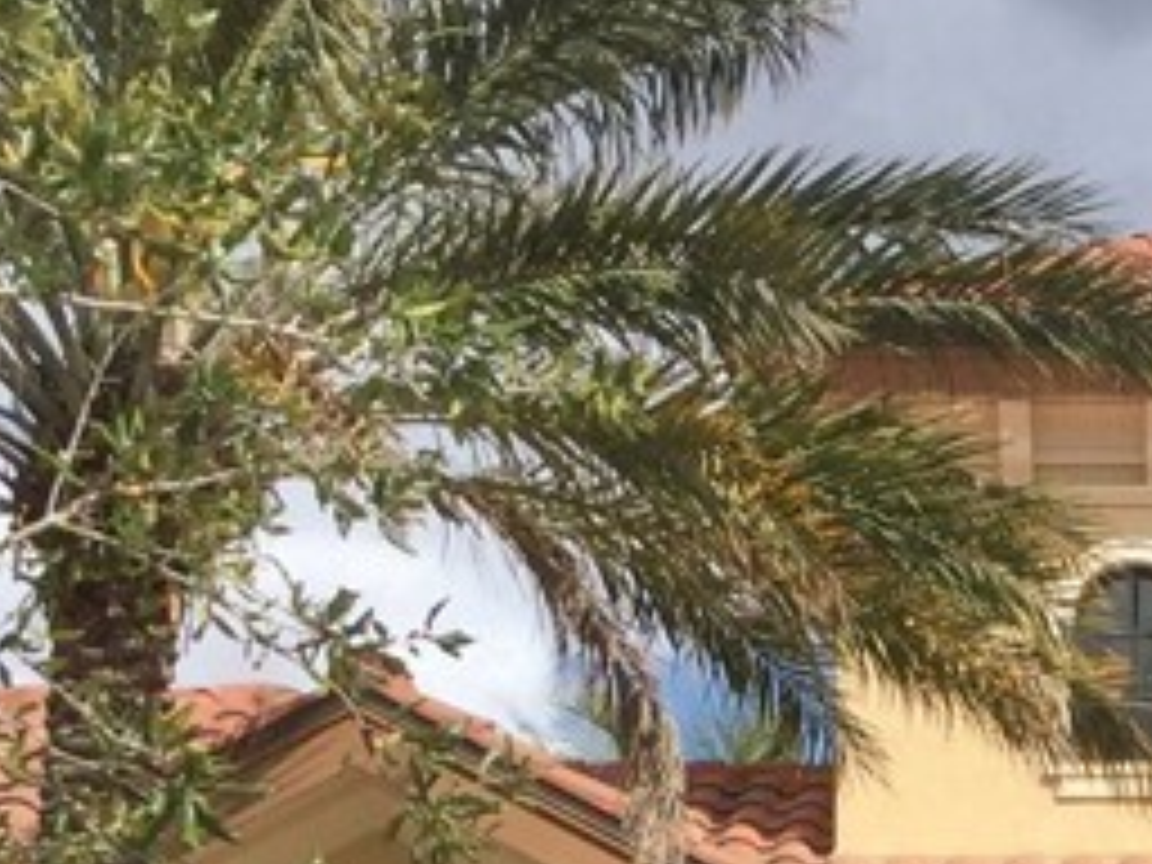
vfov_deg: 11.5
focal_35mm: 124
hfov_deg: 15.3
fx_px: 4127
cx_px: 1368
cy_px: 1256
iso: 25
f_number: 2.4
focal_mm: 3.3
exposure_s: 1/1631
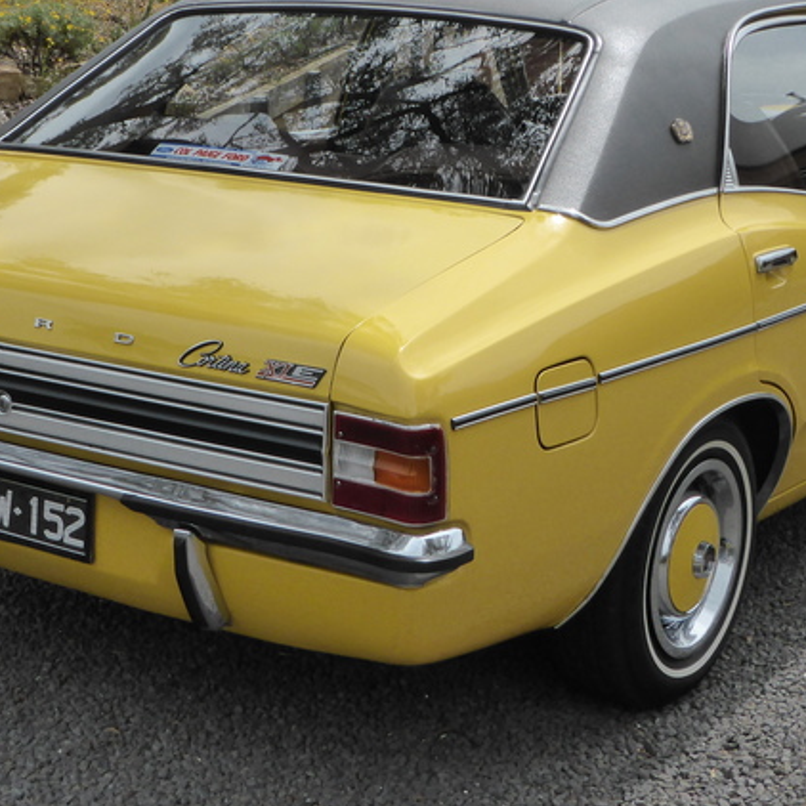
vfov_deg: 23.9
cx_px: 432
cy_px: 311
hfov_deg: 24.0
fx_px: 1897
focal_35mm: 72
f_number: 3.9
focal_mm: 7.4
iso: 200
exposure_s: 1/1300
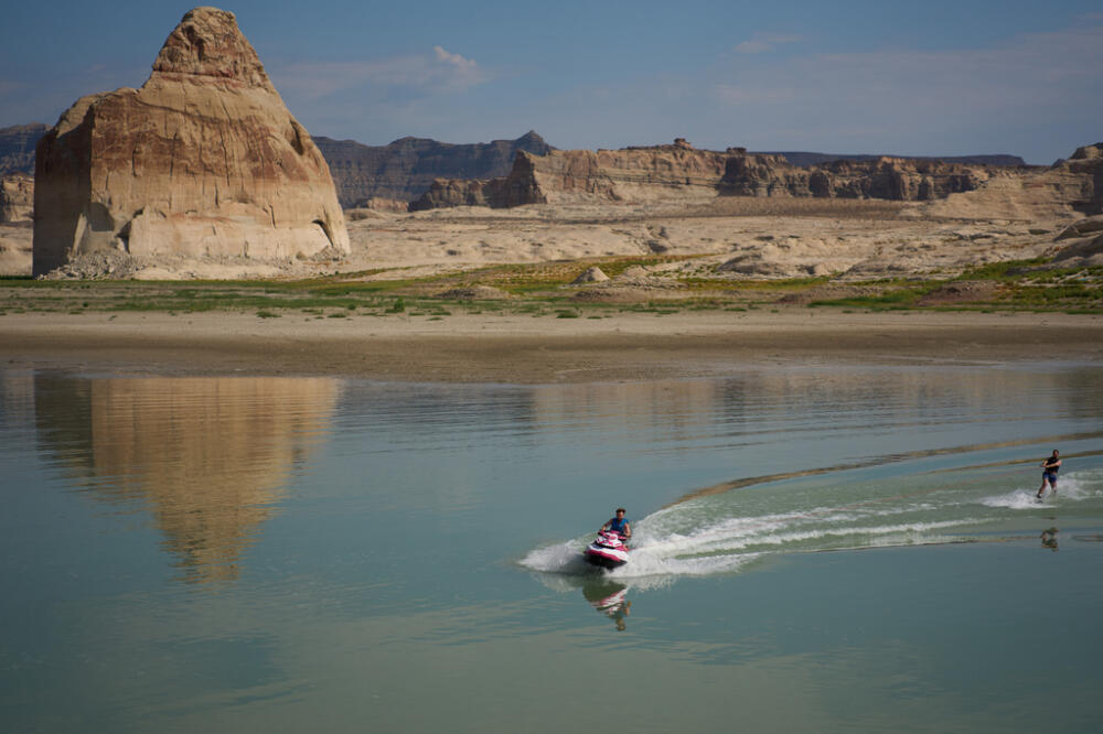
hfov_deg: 23.9
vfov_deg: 16.1
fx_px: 2603
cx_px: 552
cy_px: 367
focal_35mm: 85
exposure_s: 1/16000
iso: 125
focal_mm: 85
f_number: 2
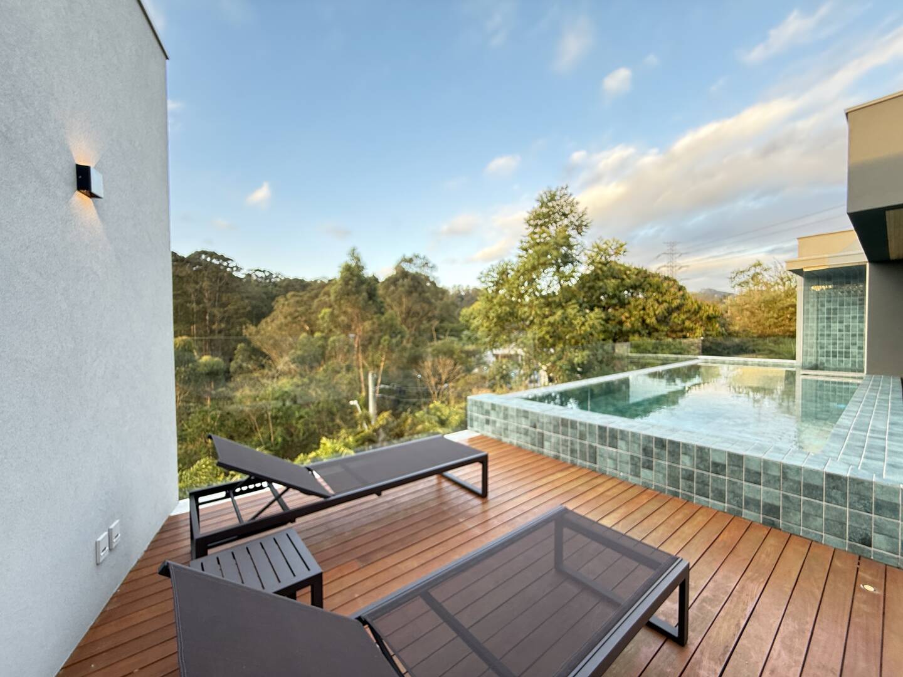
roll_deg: +0.3
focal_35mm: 14
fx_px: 365
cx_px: 452
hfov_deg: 102.1
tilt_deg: -1.1
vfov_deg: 85.7
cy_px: 338
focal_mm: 2.22
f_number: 2.2
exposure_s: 1/99
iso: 125
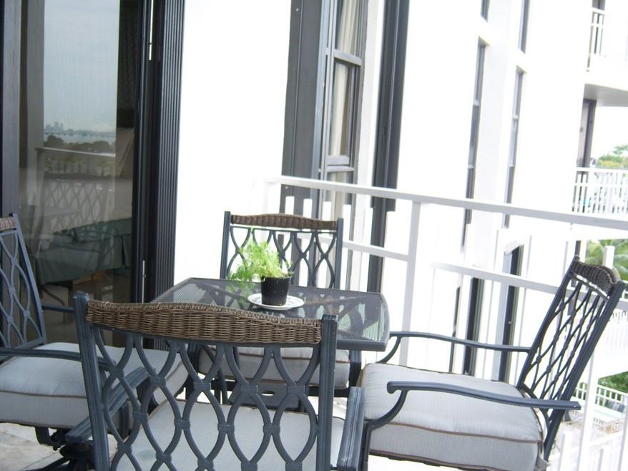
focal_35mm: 42
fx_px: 762
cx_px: 280
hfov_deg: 44.7
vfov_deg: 34.3
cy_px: 269
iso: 80
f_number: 2.8
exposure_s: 1/80
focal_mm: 7.5
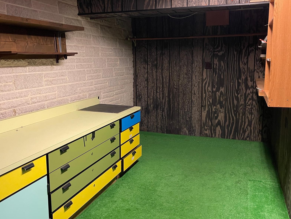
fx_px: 286
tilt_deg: -11.1
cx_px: 151
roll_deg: +2.0
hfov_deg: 53.9
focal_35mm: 34
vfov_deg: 41.8
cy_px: 108
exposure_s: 1/60
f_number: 1.6
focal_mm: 4.2
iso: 400
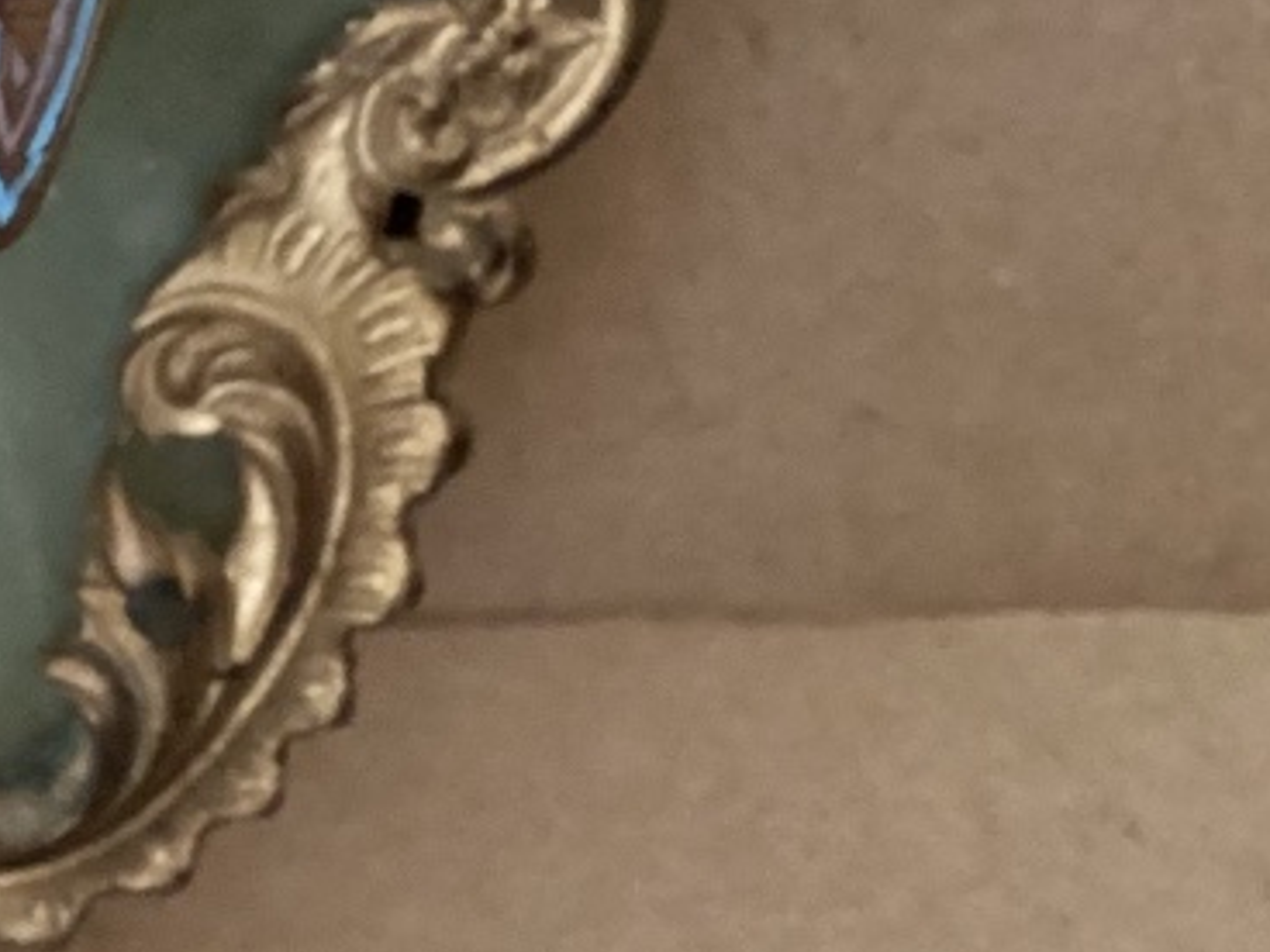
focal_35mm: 101
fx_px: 3706
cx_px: -490
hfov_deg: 17.9
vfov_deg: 14.6
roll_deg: -3.6
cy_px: 210
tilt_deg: -34.3
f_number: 2.4
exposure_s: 1/25
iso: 640
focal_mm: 3.3
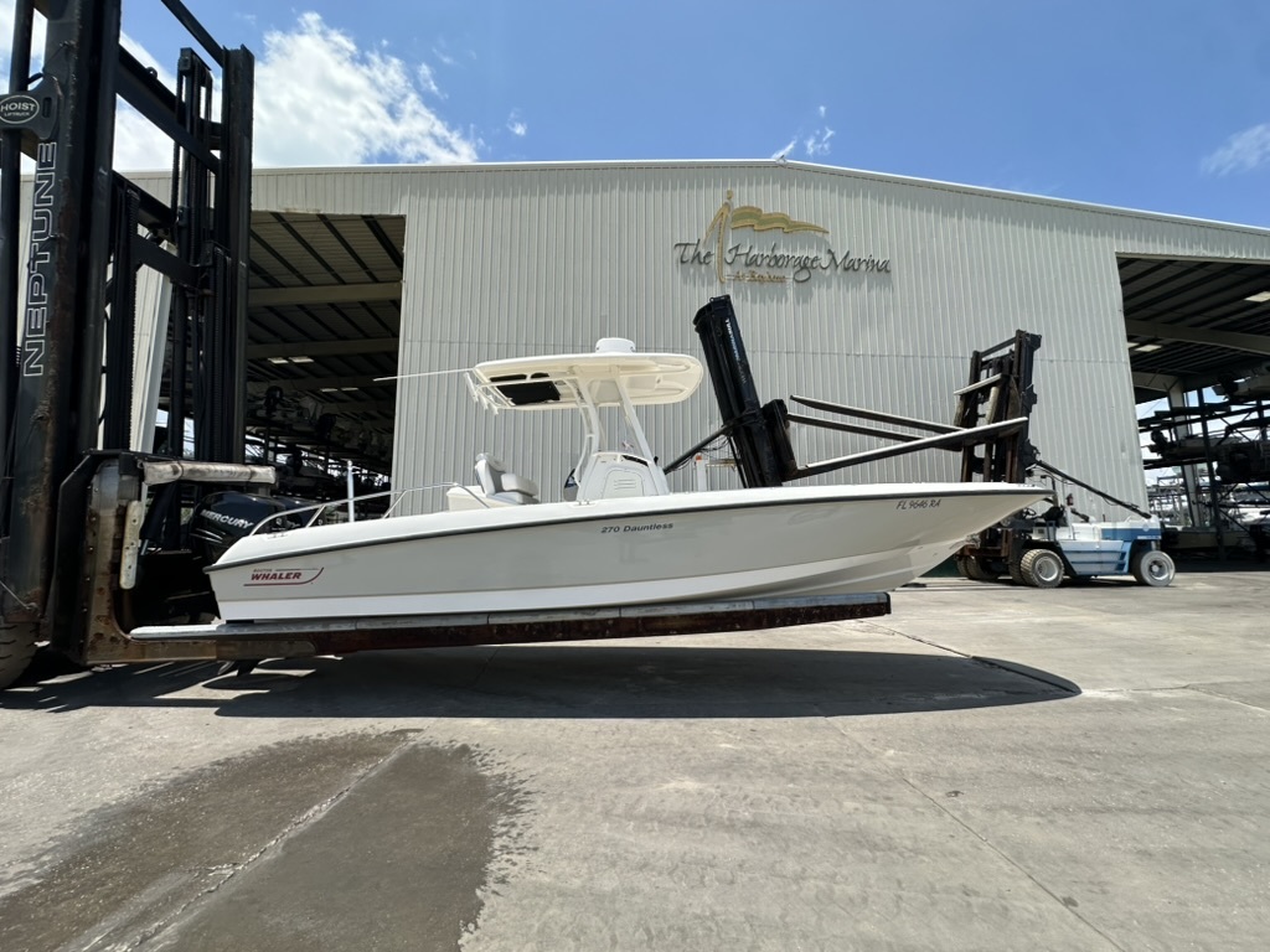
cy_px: 476
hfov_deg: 102.1
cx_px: 635
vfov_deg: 85.7
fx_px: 514
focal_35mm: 14
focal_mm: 2.22
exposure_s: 1/2353
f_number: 2.2
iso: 40
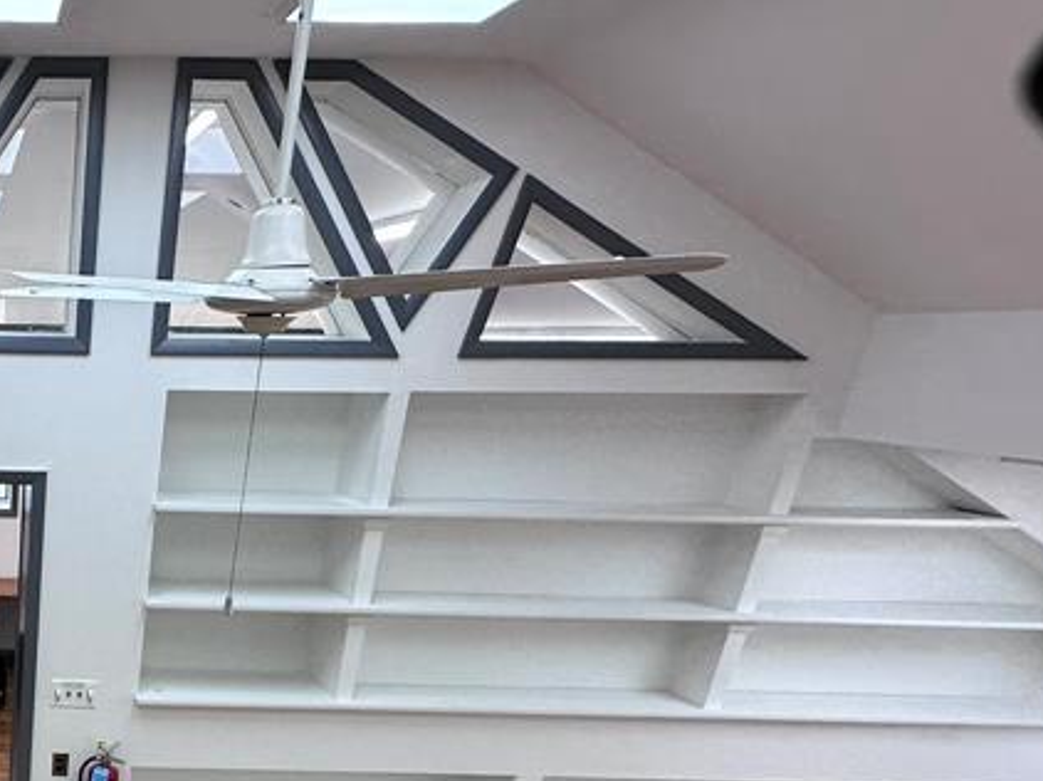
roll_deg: -0.7
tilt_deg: -24.1
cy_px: 788
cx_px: -67
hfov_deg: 43.6
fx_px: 1024
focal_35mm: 34
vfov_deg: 37.2
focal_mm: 2.22
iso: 50
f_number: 2.2
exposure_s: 1/120
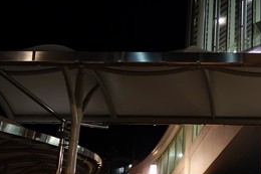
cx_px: 265
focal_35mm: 69
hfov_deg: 27.5
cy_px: 61
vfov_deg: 19.7
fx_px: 500
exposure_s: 1/30
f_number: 1.8
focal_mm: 10.4
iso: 500
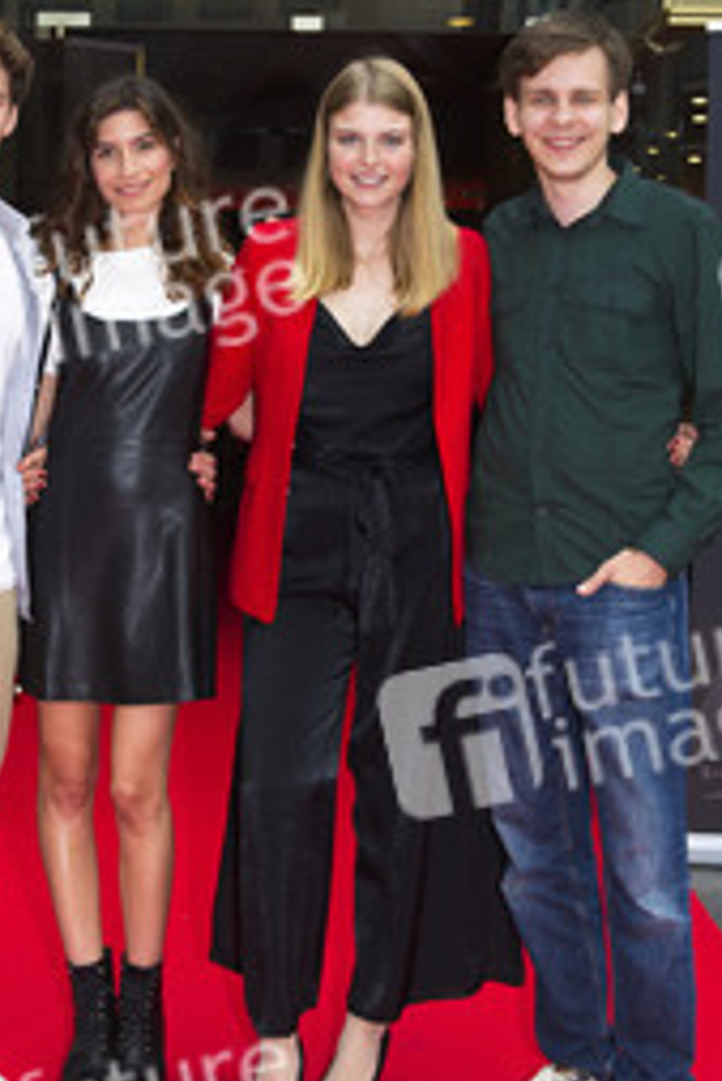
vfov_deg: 33.4
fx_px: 1802
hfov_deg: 22.5
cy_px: 504
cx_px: 211
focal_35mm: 60
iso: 250
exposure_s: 1/200
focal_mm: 38
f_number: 5
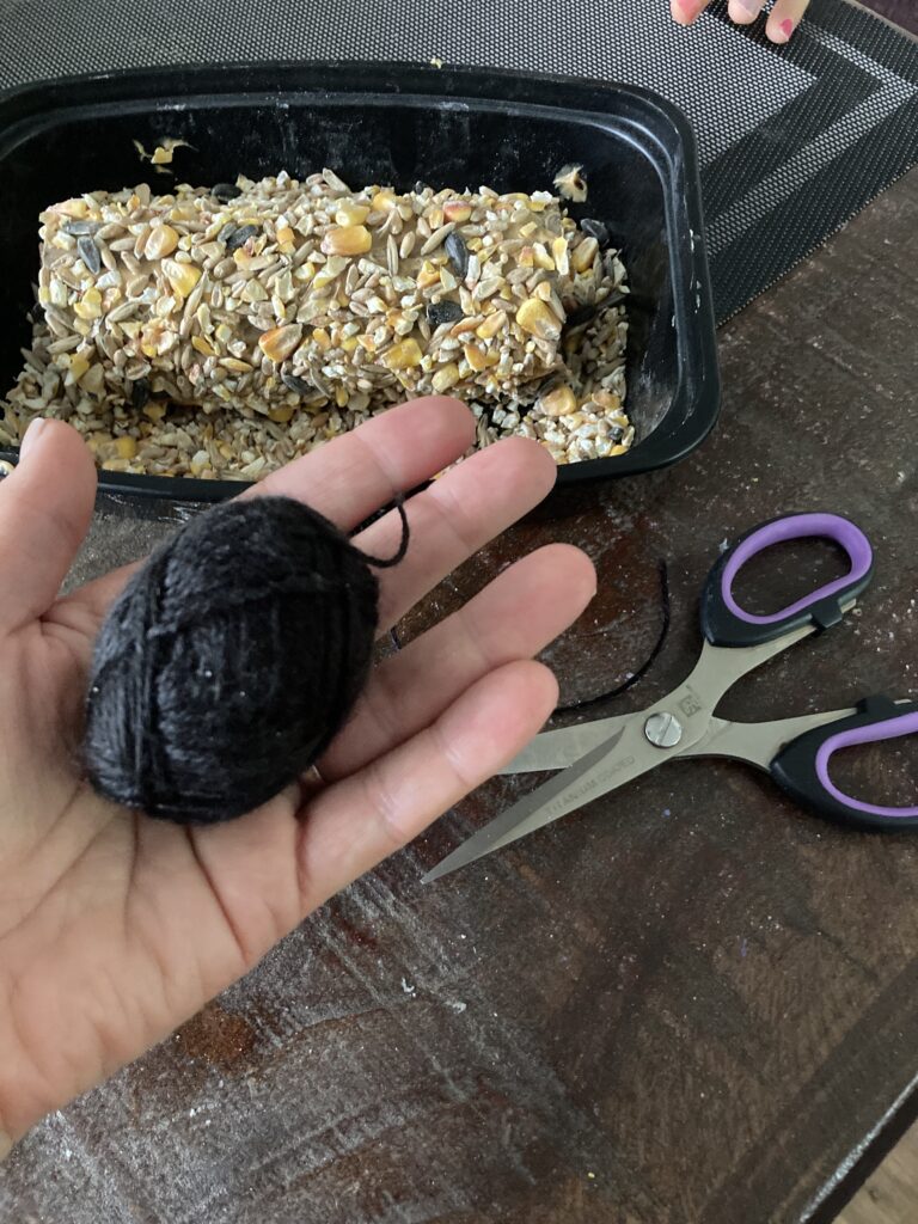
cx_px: 459
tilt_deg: -63.0
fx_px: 990
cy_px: 612
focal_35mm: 28
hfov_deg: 49.7
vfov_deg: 63.4
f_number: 1.8
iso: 640
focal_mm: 3.99
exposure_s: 1/30
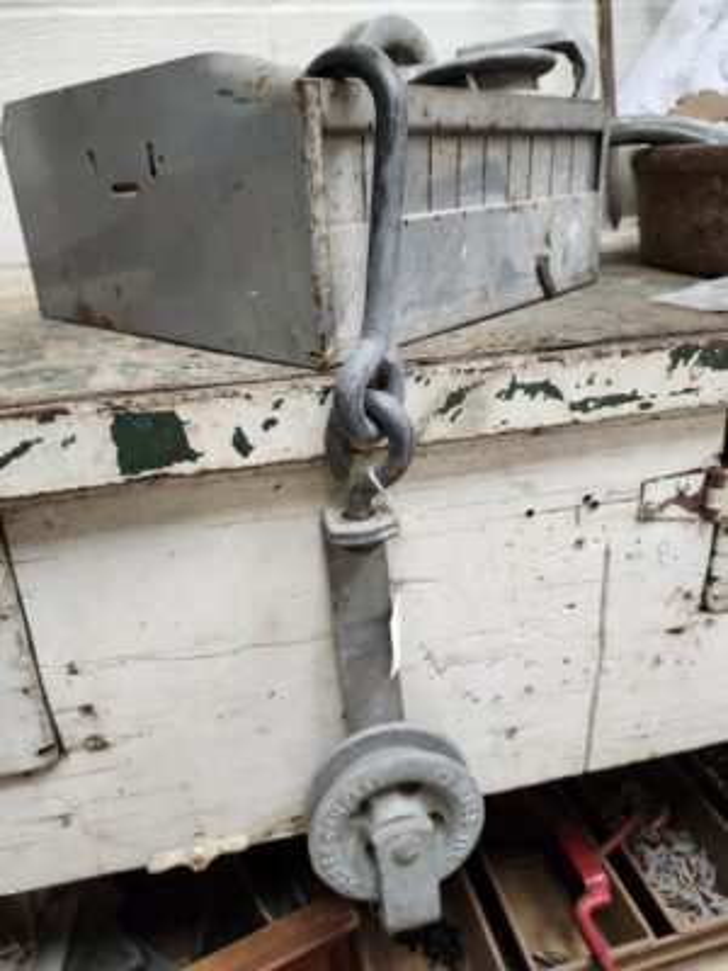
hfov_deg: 58.9
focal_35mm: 23
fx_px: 645
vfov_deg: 73.9
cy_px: 486
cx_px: 364
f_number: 1.8
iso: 320
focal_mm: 5.54
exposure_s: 1/120
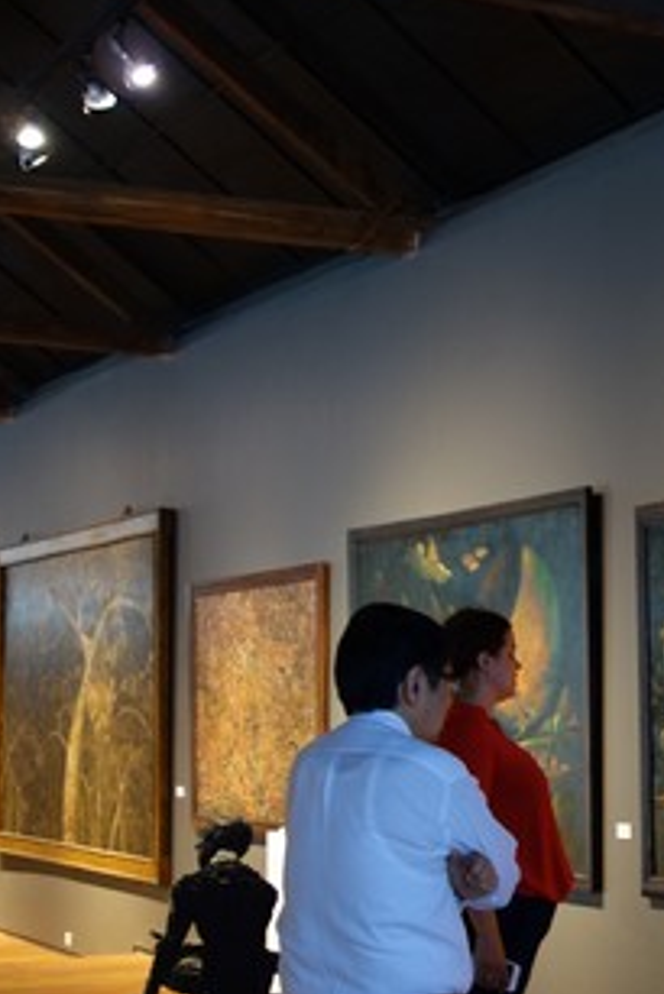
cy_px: 622
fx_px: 2155
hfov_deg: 16.9
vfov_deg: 25.9
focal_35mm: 78
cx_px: 750
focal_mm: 10.4
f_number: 1.8
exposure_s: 1/30
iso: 400
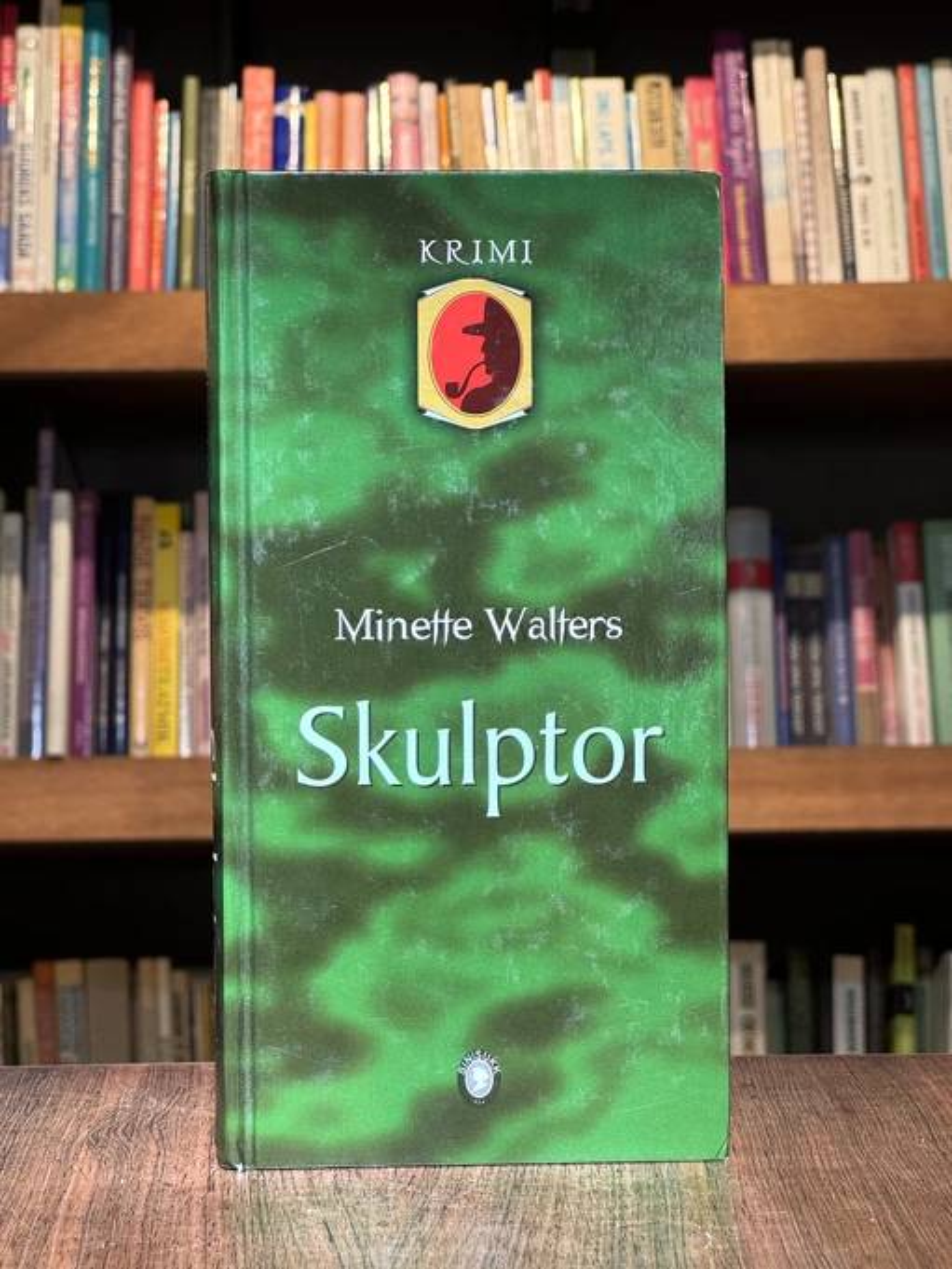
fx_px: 2823
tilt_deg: -0.7
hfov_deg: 19.1
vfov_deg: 25.3
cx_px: 476
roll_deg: +0.0
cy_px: 634
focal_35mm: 77
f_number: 2.8
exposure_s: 1/99
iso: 125
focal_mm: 9
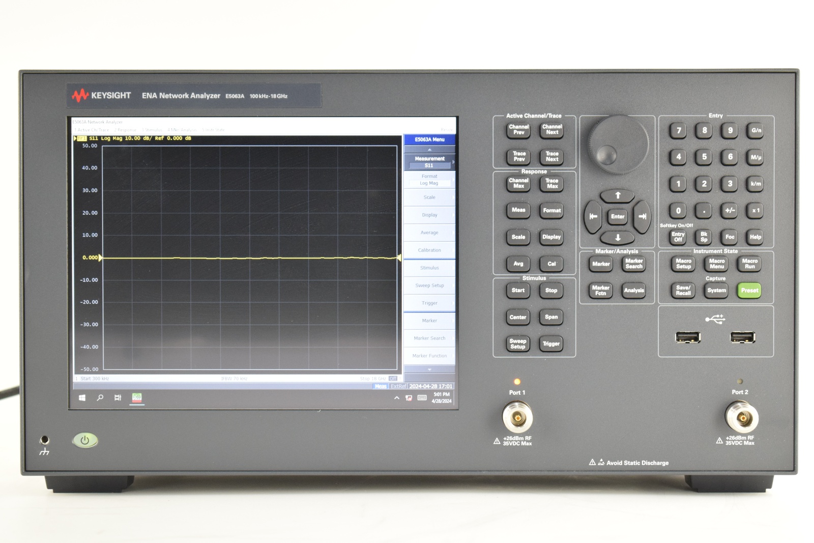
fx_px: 1764
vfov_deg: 17.5
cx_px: 407
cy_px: 272
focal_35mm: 78
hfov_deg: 26.0
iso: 1600
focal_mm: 52
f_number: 5.6
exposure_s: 1/80
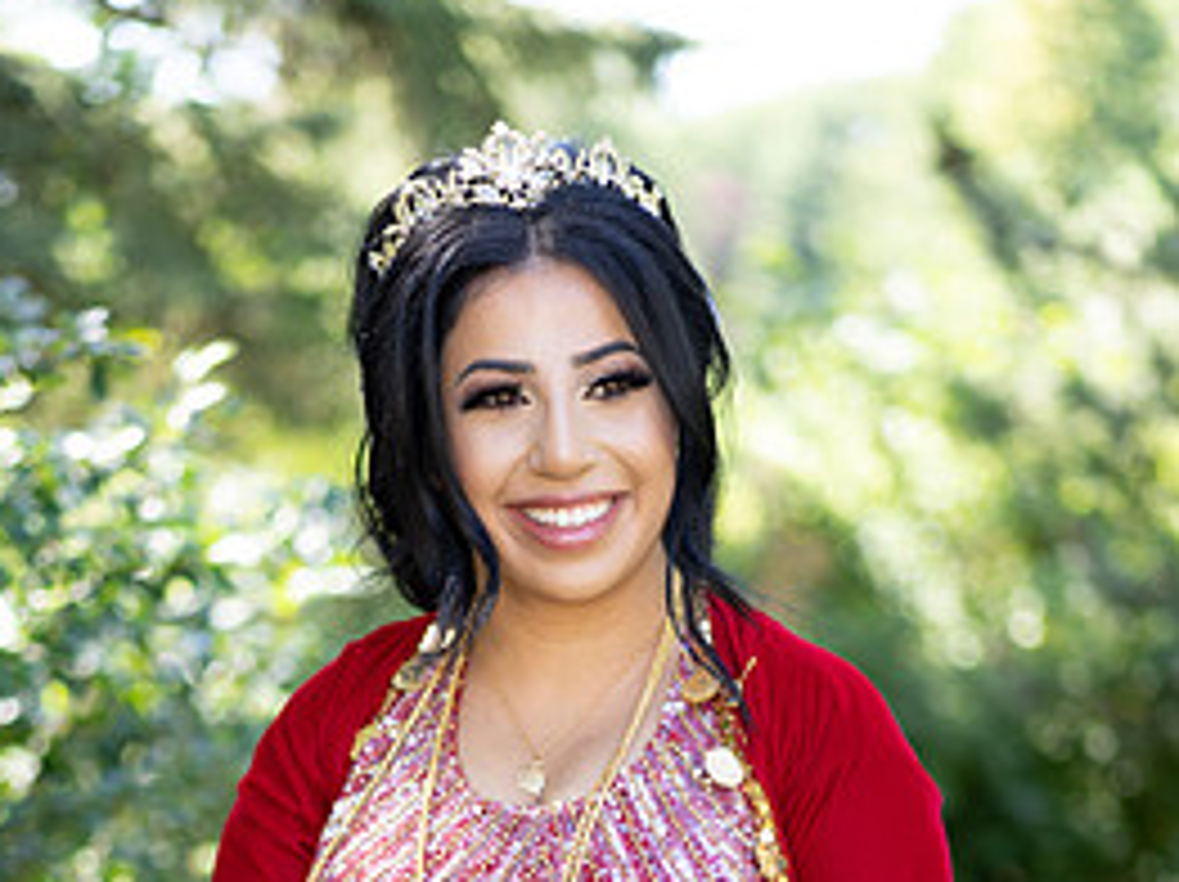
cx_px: 536
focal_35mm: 91
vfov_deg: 15.8
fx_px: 3097
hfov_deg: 21.6
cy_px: 945
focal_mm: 55
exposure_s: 1/250
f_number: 1.8
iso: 100
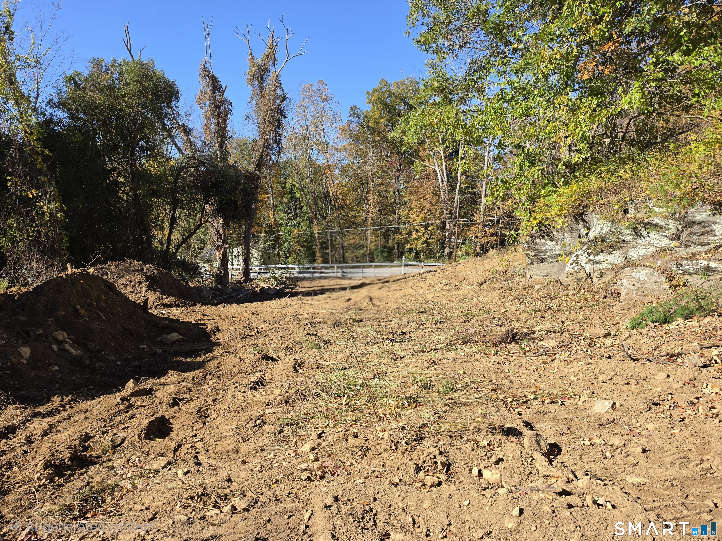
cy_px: 270
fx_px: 480
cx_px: 361
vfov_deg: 58.9
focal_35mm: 23
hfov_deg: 73.9
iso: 64
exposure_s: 1/3333
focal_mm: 6.5
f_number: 1.4
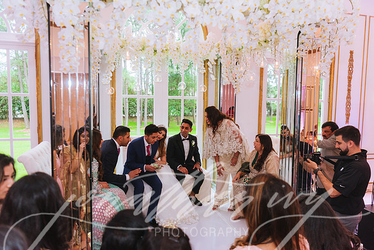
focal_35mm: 28
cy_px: 125
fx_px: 291
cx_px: 187
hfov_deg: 65.5
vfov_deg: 46.4
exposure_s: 1/125
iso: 800
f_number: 2.8
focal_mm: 28
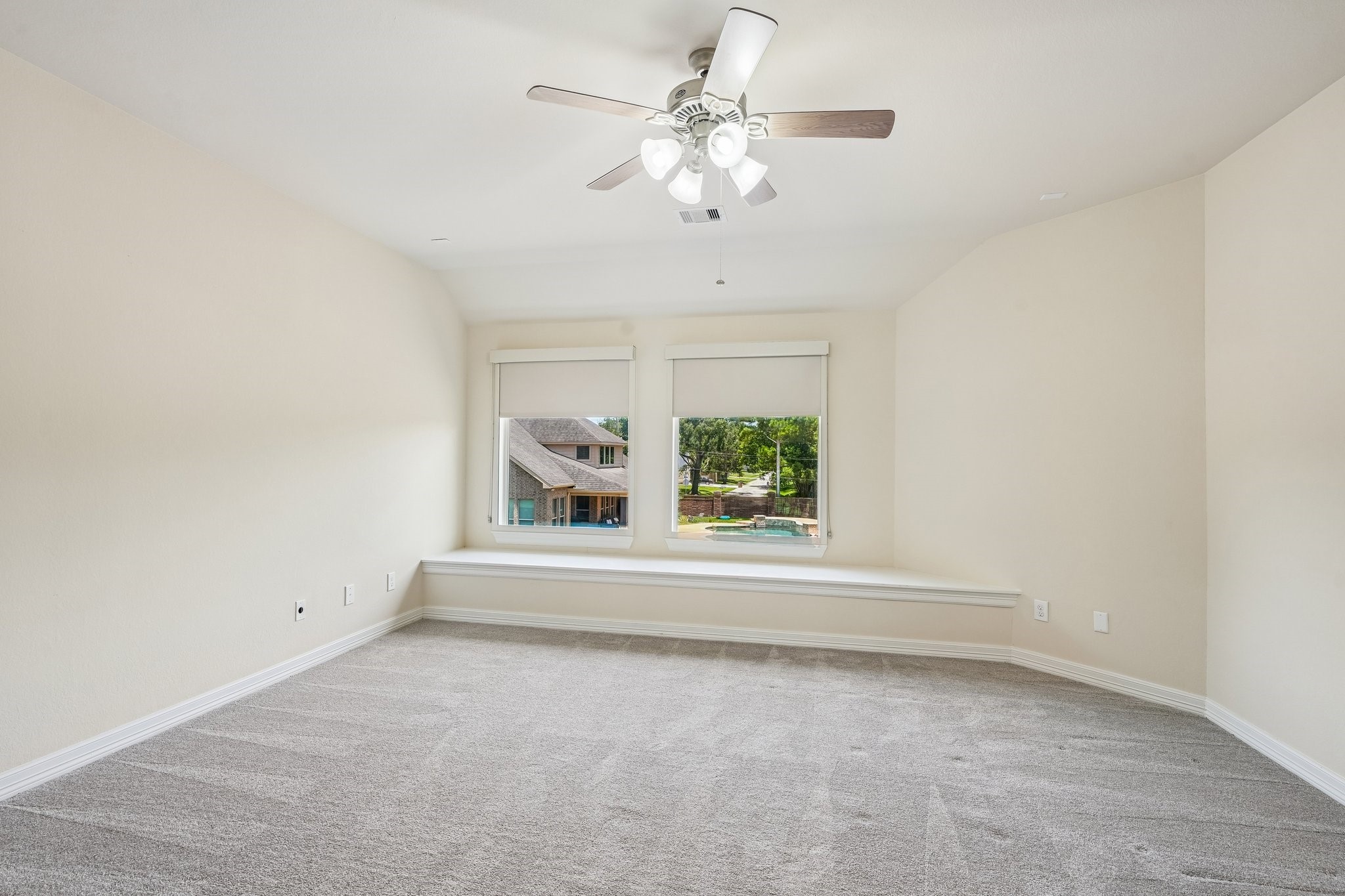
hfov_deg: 96.7
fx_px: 598
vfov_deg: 73.7
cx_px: 672
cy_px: 448
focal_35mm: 16
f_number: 8
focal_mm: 16
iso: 400
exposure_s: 1/30
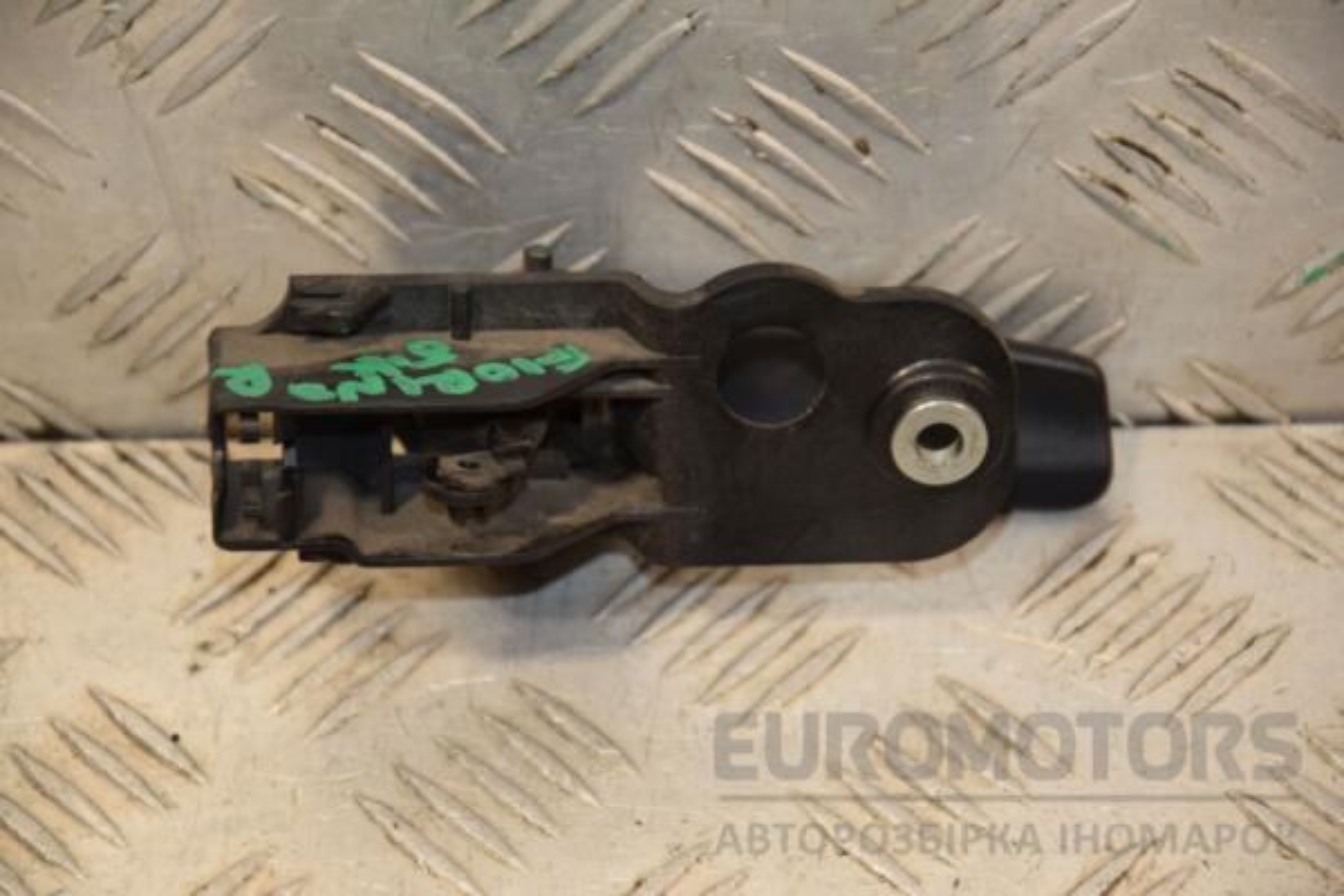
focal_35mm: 158
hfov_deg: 13.0
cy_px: 448
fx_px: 5880
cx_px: 672
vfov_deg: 8.7
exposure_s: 1/160
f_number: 5.6
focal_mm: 105
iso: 800
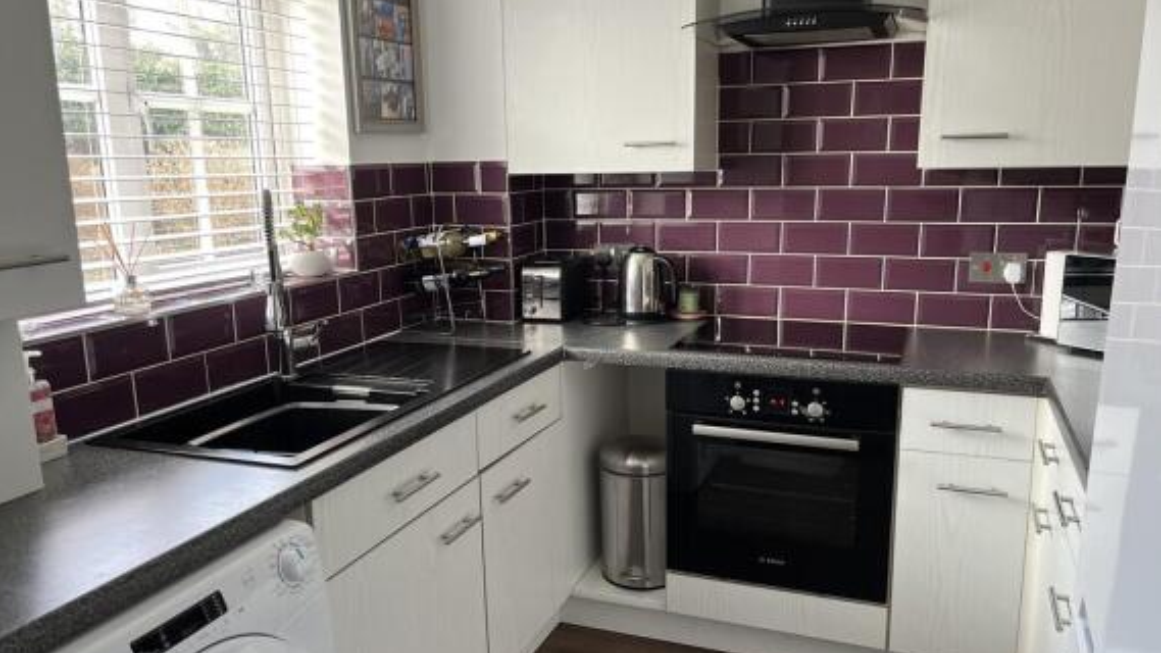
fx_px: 893
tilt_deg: -12.9
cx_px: 574
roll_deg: +1.0
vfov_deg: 40.2
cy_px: 342
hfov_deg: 66.1
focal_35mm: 29
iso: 125
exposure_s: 1/120
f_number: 1.6
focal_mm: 5.1
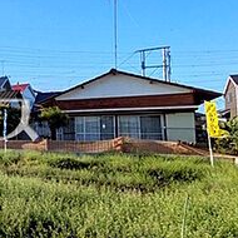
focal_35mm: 39
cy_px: 118
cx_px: -95
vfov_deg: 42.8
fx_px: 303
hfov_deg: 30.3
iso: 48
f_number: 2.2
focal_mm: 1.83
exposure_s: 1/4587
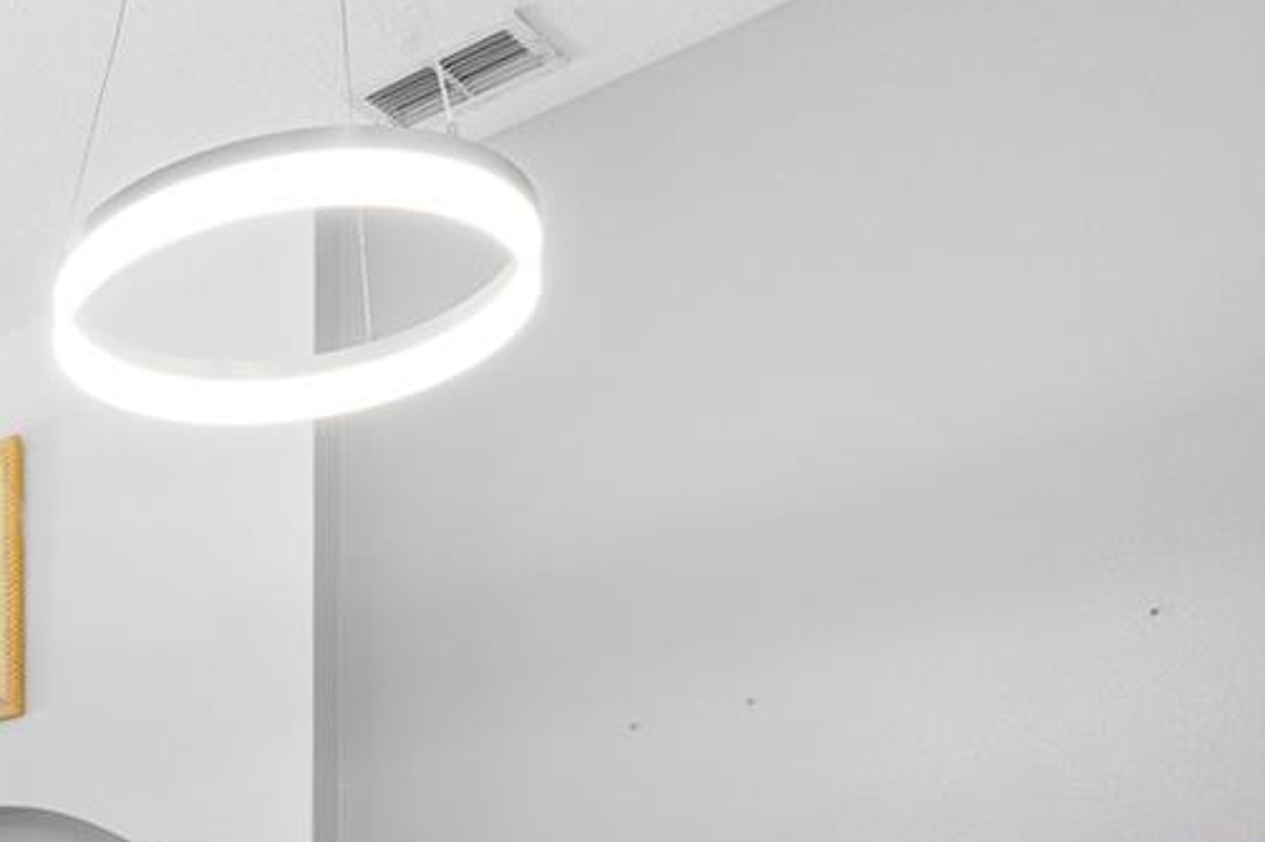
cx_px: -333
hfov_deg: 31.2
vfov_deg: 22.2
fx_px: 1791
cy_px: 1235
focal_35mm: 51
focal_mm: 16
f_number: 8
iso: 800
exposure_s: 1/30
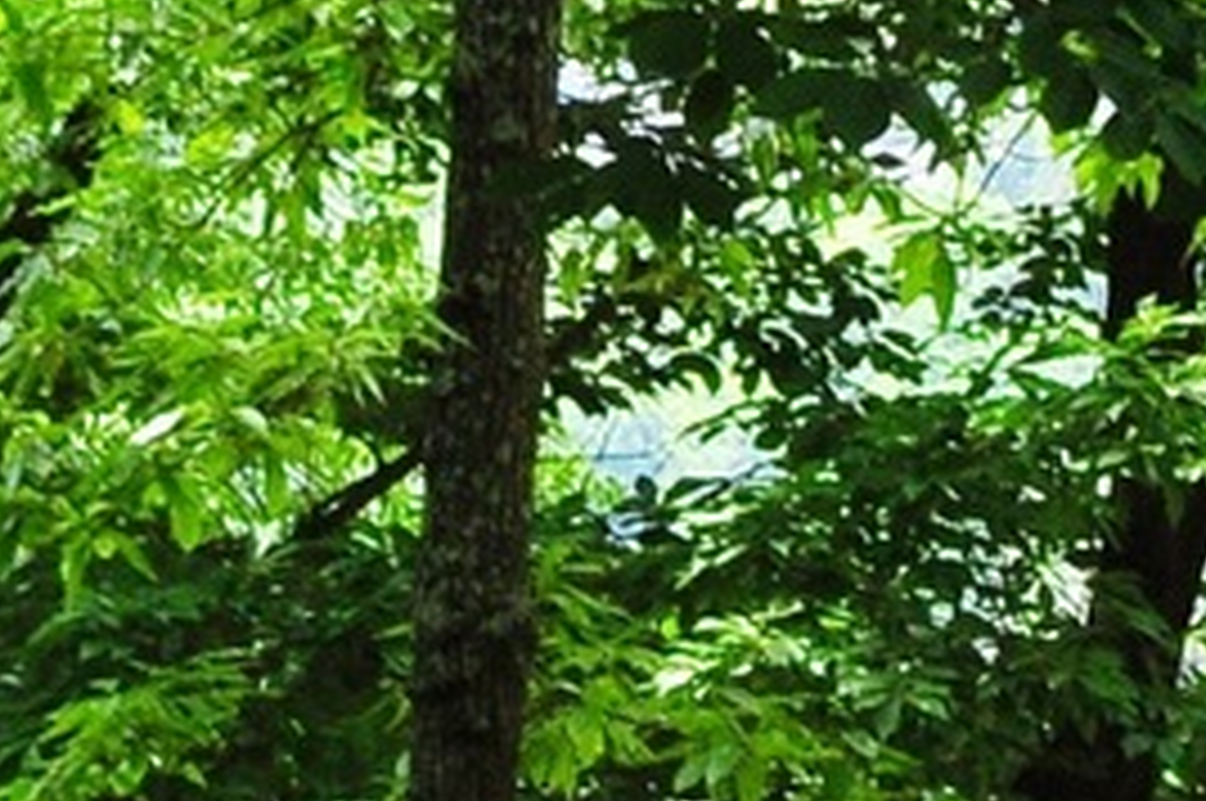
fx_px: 16462
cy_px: 1512
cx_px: 2178
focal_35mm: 492
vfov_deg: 2.8
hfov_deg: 4.2
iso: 400
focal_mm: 44
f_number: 13
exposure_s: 1/125
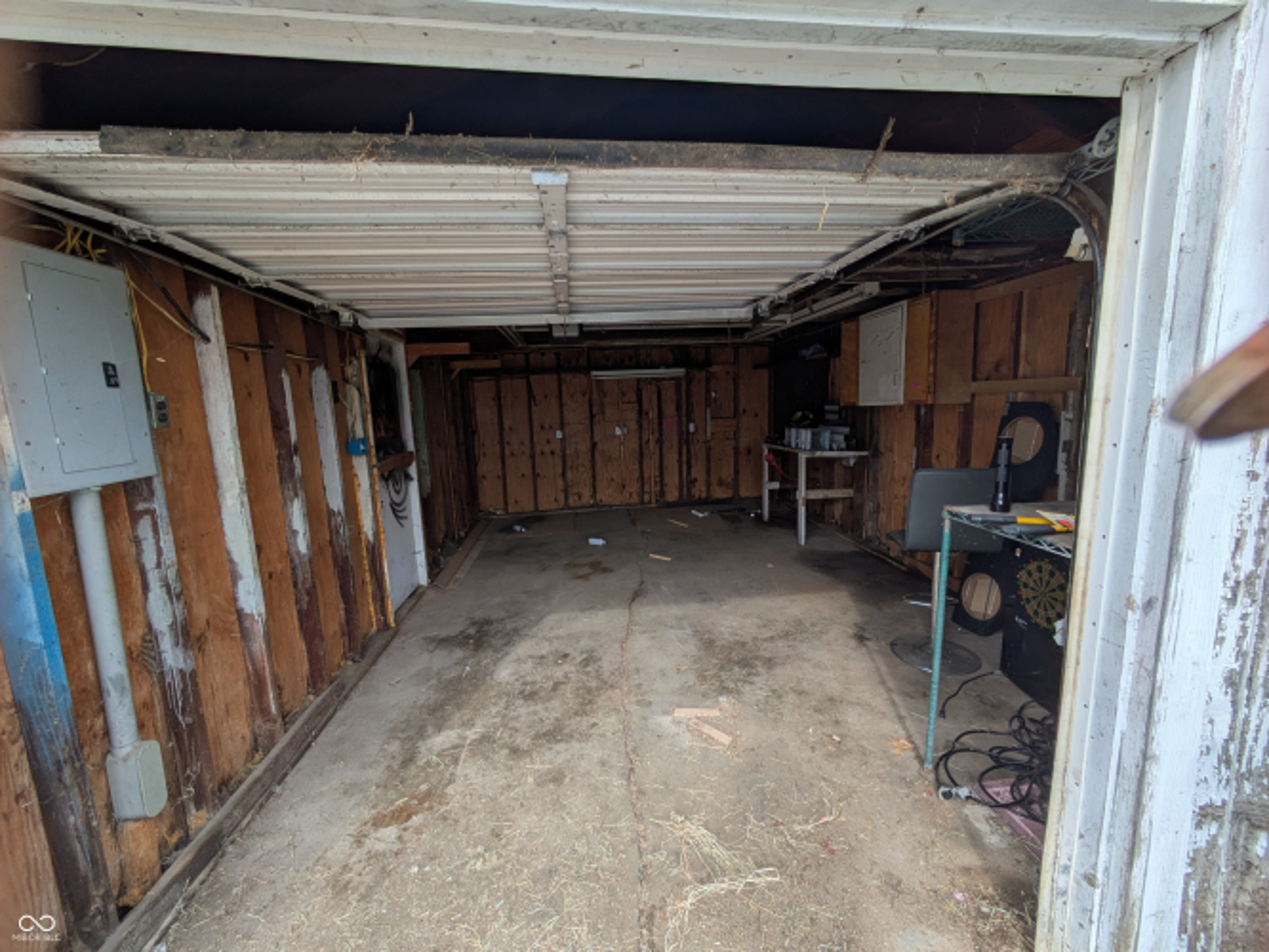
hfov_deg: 102.0
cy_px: 476
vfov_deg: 85.7
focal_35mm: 14
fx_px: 513
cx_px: 634
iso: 53
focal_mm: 1.83
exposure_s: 1/499
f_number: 2.2
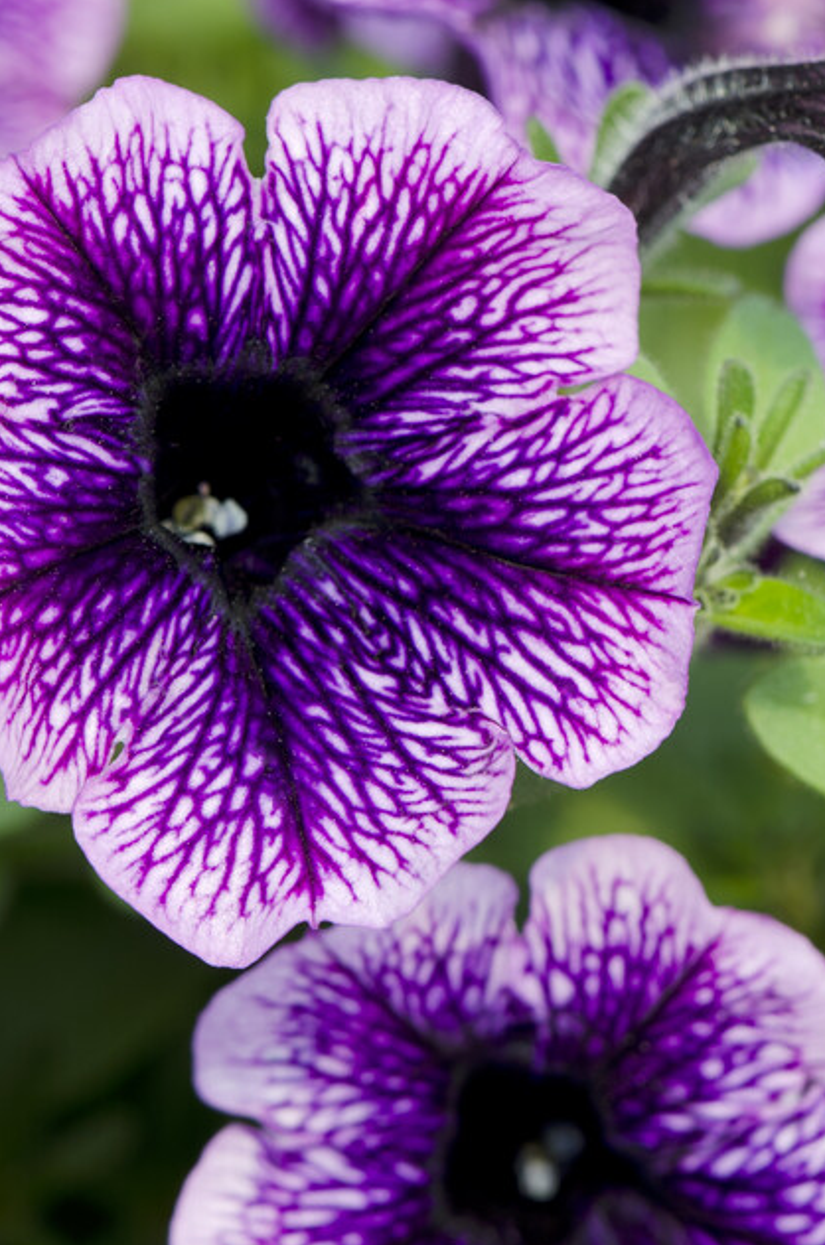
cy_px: 606
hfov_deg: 6.6
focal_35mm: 207
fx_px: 7140
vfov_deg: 10.0
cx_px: 414
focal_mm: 85
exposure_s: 1/80
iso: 100
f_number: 8
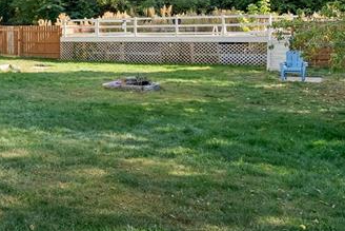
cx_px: -93
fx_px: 479
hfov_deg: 31.5
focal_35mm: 50
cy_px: 28
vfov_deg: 26.2
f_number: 4
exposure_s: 1/200
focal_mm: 16
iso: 100
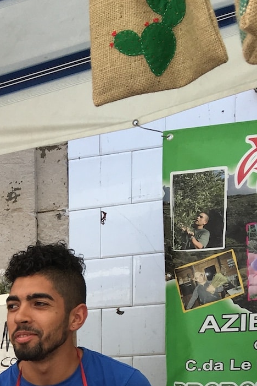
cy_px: 512
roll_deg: +2.6
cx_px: -153
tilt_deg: -7.7
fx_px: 920
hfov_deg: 14.6
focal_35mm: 86
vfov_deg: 21.3
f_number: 2.2
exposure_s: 1/229
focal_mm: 4.15
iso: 25
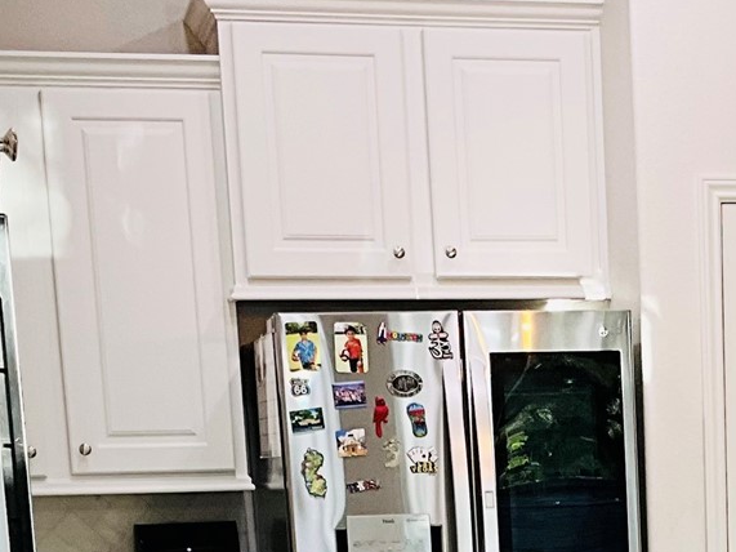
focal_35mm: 104
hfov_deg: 18.5
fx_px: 2211
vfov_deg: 13.3
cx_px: 699
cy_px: 880
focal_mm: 3
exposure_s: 1/60
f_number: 1.8
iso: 40
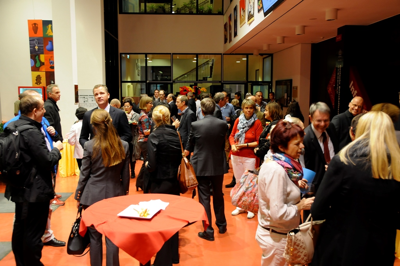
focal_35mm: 33
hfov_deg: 57.3
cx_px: 200
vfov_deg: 39.9
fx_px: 366
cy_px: 133
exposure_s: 1/20
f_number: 4.5
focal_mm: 22
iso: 800
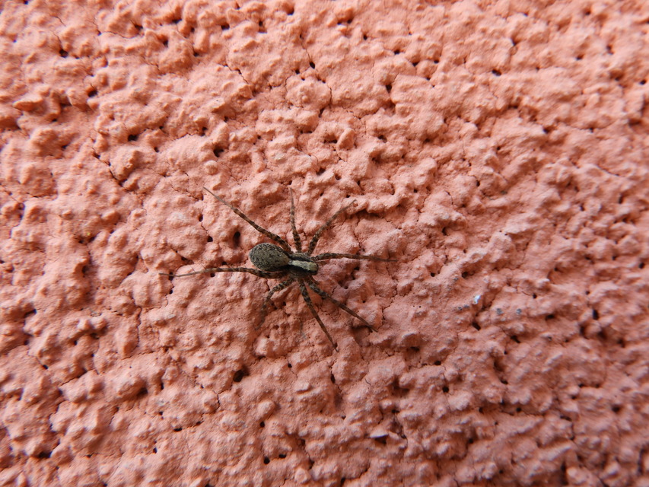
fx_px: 563
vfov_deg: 46.8
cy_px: 244
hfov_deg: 60.0
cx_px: 324
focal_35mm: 30
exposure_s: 1/50
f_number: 3.5
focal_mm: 5.4
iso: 100
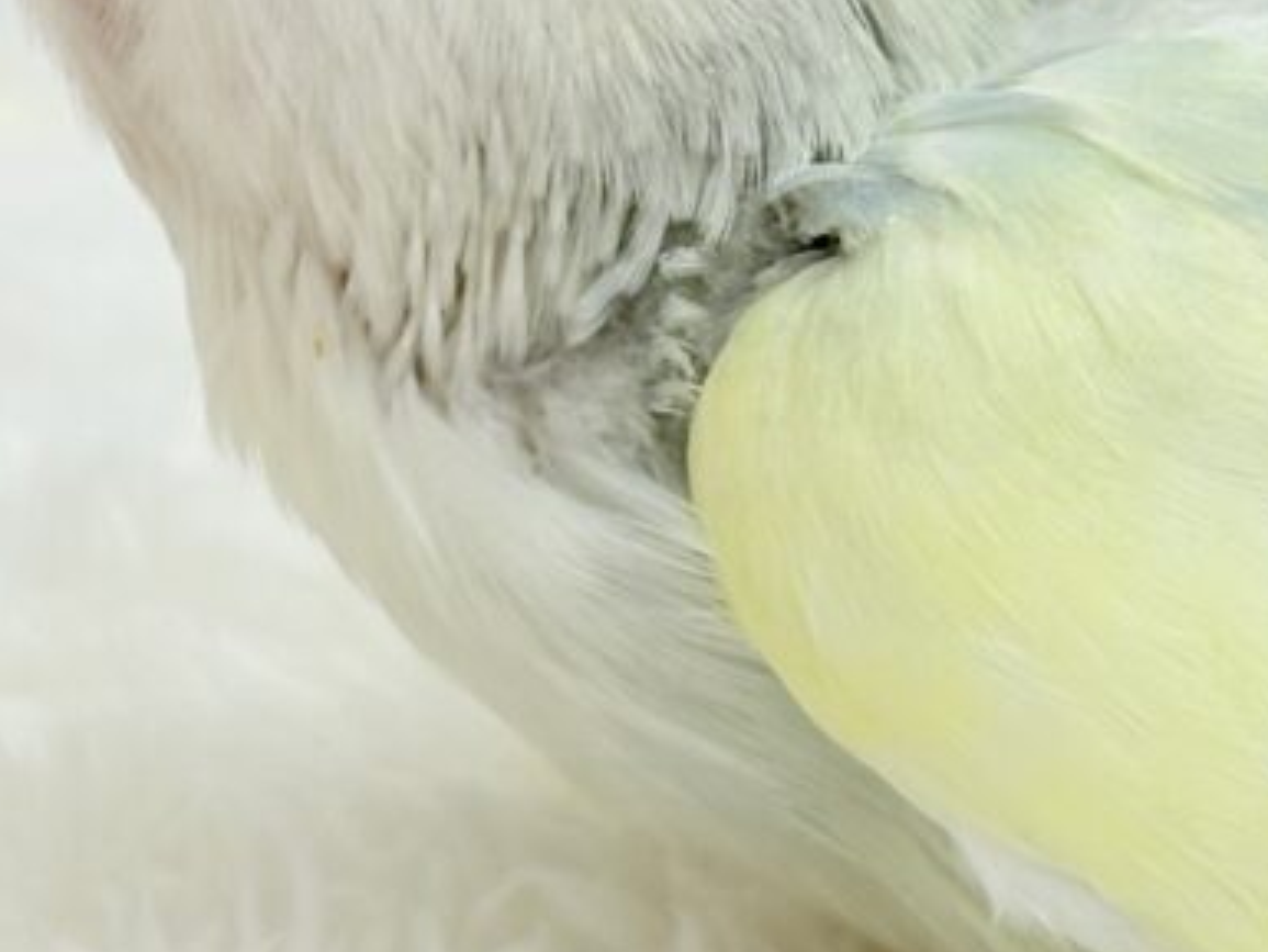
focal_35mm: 162
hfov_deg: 12.1
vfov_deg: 9.1
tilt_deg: -14.8
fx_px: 5936
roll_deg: +1.1
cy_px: 184
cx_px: 1182
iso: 50
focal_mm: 5.96
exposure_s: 1/100
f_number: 1.6
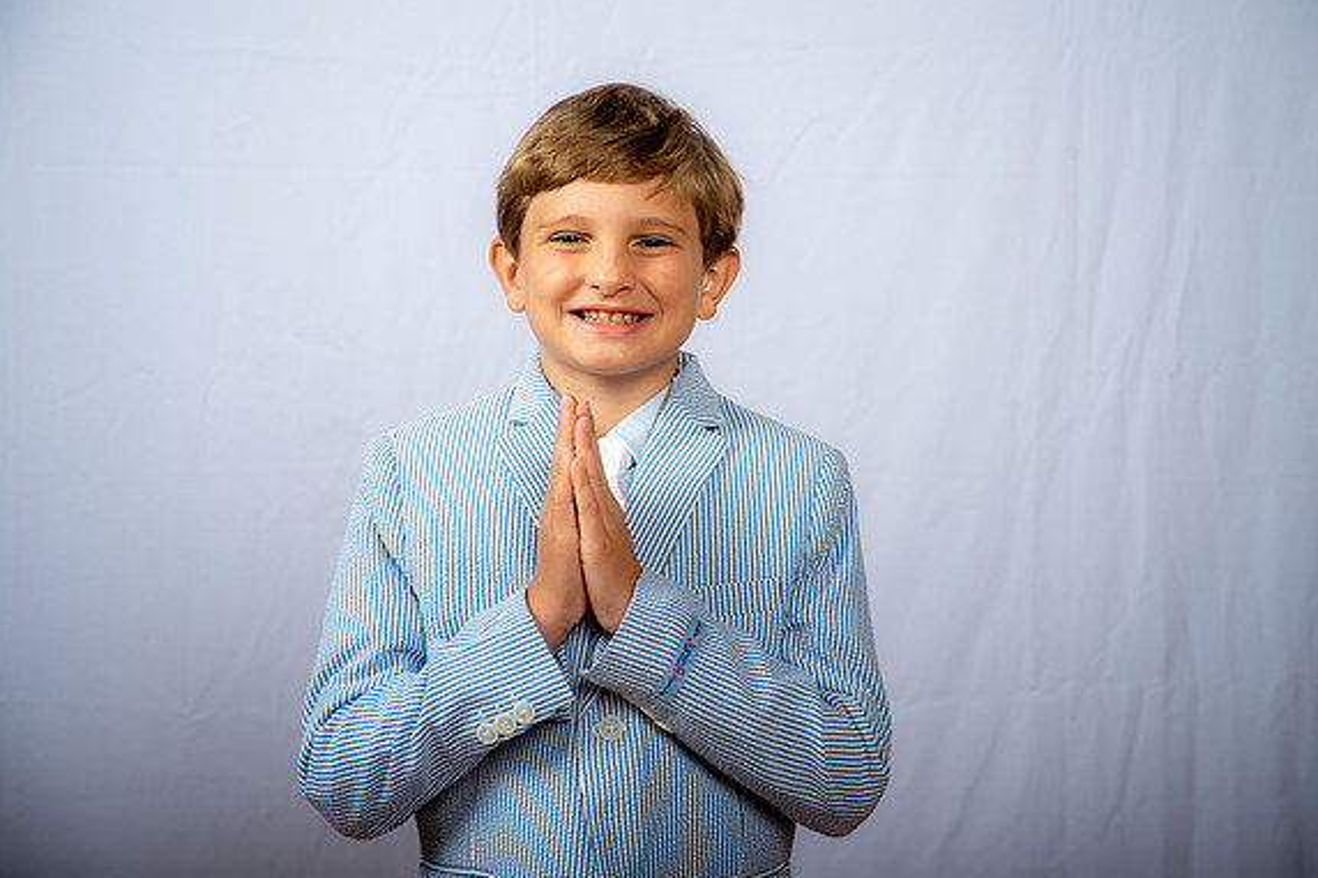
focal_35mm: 73
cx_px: 661
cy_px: 442
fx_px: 2672
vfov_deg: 18.7
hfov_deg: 27.7
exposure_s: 1/200
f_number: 6.3
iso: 250
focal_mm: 72
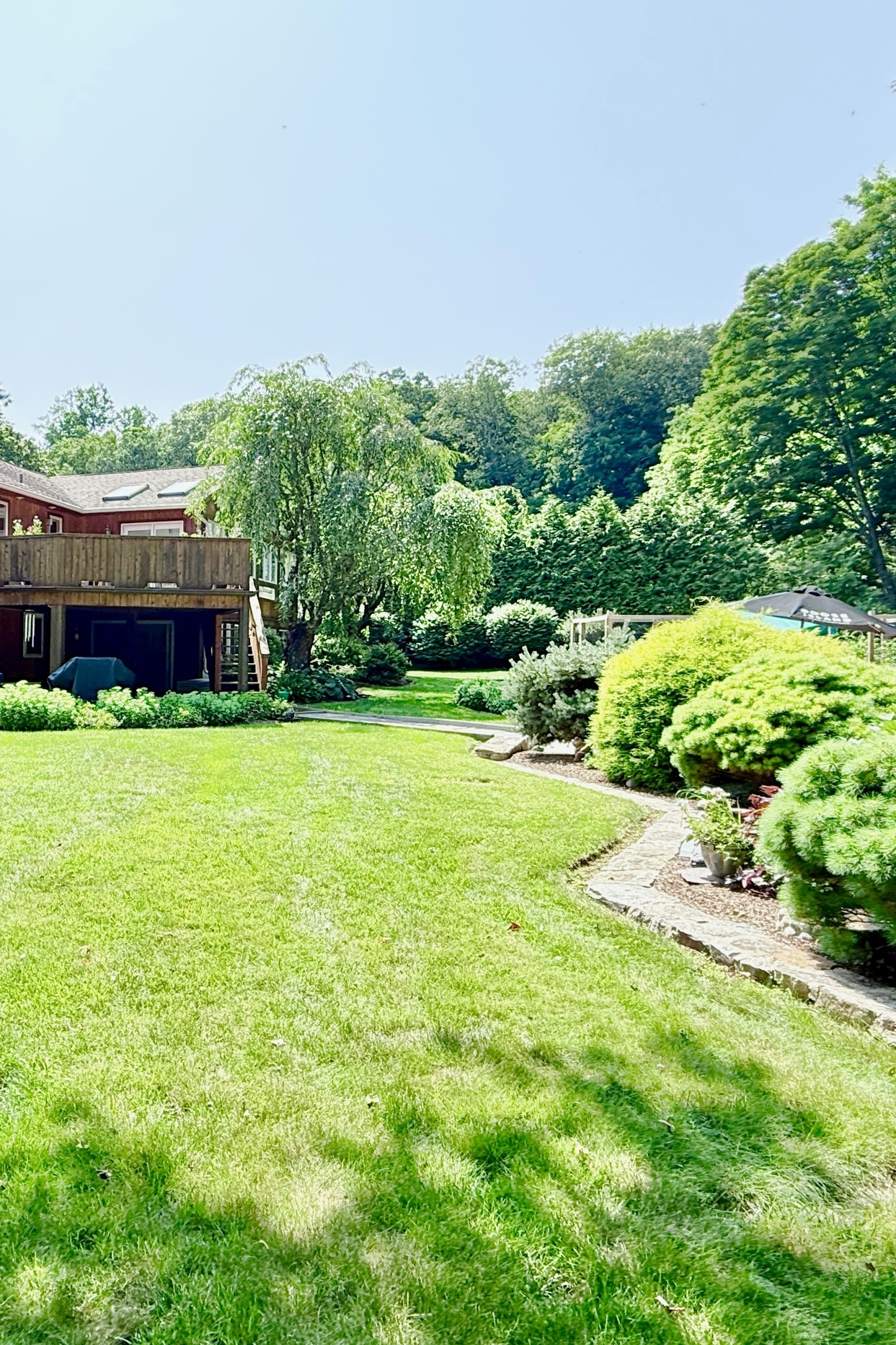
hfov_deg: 50.3
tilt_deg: +1.4
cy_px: 652
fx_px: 896
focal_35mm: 24
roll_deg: -1.0
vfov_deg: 73.7
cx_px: 192
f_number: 2.2
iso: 50
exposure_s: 1/569
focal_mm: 2.22
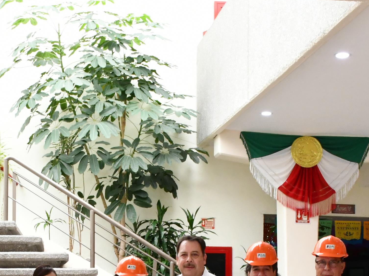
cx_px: 116
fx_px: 767
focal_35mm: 72
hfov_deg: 26.8
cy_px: 325
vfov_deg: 19.3
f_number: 16
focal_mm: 18
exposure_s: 1/50
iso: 2500
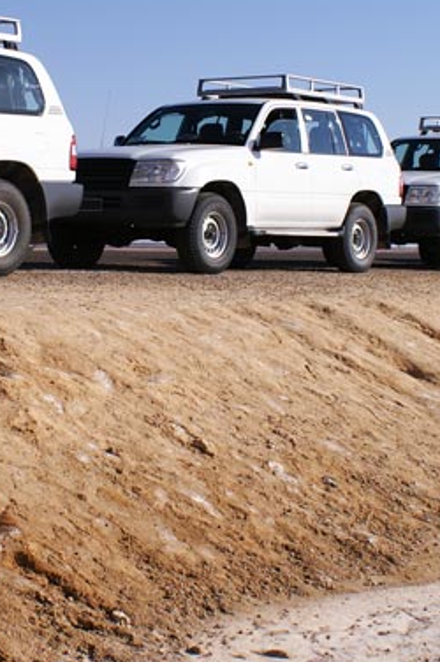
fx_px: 1451
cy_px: 166
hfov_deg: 17.1
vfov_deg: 25.4
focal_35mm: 79
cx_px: 95
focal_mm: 22
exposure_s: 1/320
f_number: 11
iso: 100
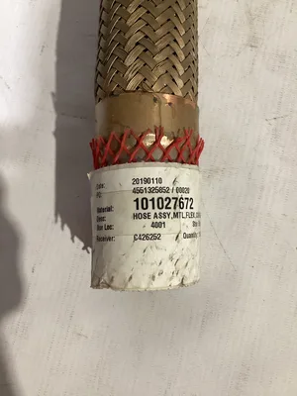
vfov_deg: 58.4
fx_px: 355
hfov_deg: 45.4
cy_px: 198
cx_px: 148
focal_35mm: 31
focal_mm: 3.3
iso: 320
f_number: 2.4
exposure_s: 1/50
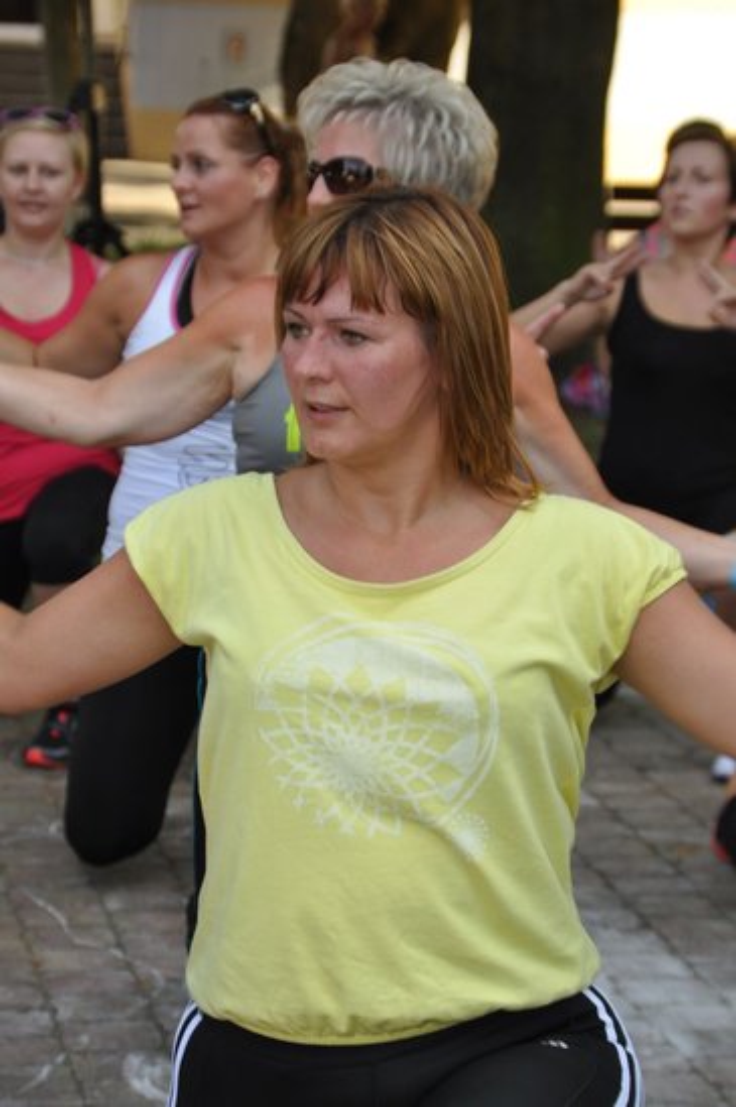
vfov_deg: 17.1
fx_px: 3687
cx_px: 368
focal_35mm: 120
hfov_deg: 11.4
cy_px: 554
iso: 200
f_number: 5.3
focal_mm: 80
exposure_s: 1/125
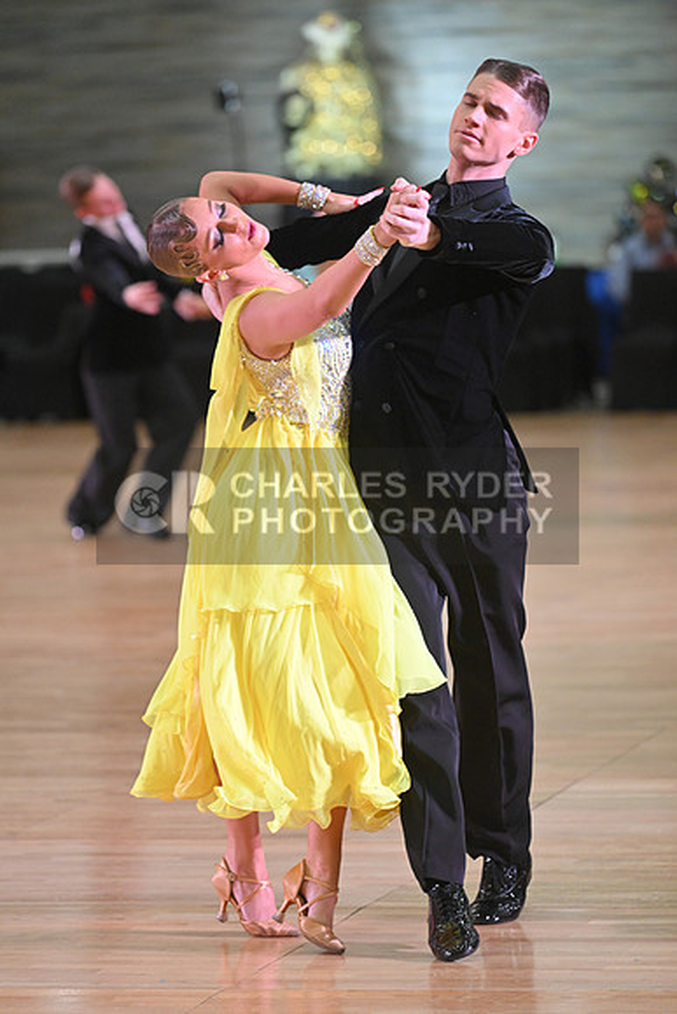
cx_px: 338
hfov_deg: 7.4
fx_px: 5215
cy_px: 507
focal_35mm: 185
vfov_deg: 11.1
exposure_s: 1/400
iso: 3200
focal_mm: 185
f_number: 5
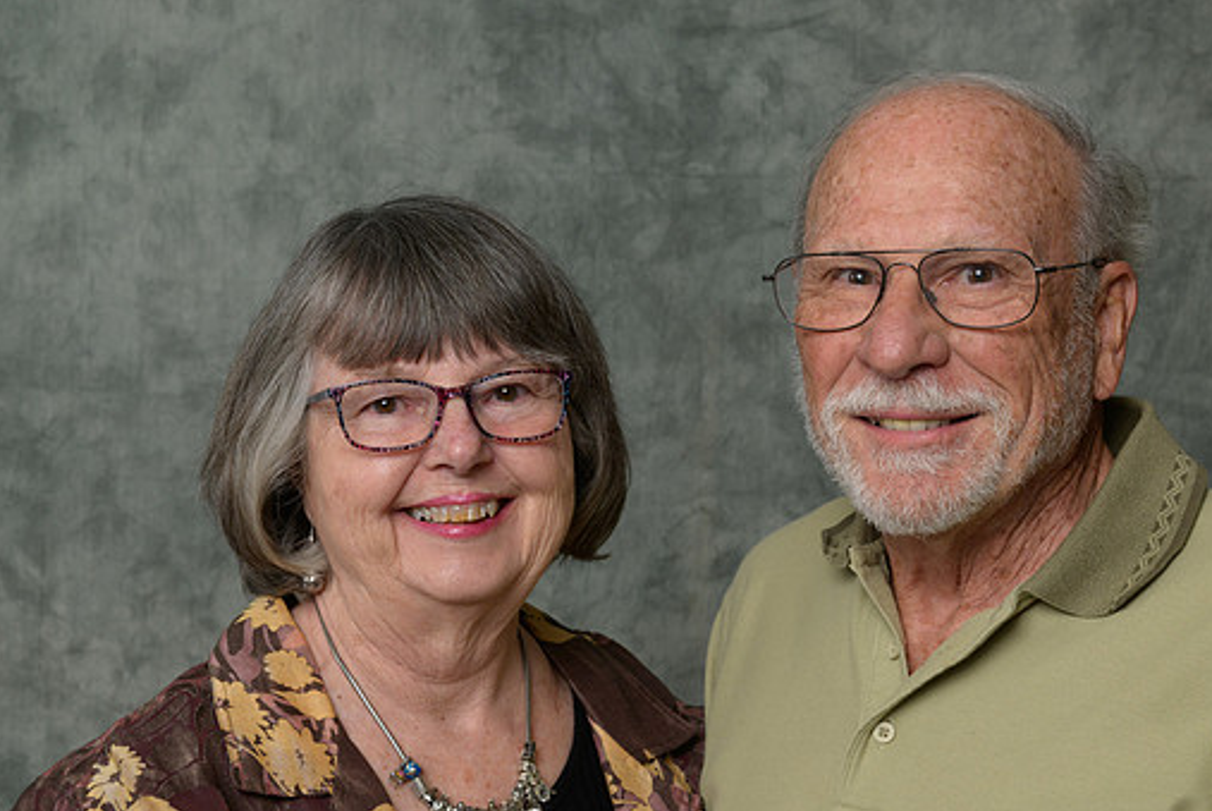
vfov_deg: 19.5
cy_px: 465
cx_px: 699
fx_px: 2359
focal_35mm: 70
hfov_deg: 28.8
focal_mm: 52
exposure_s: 1/125
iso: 400
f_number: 10
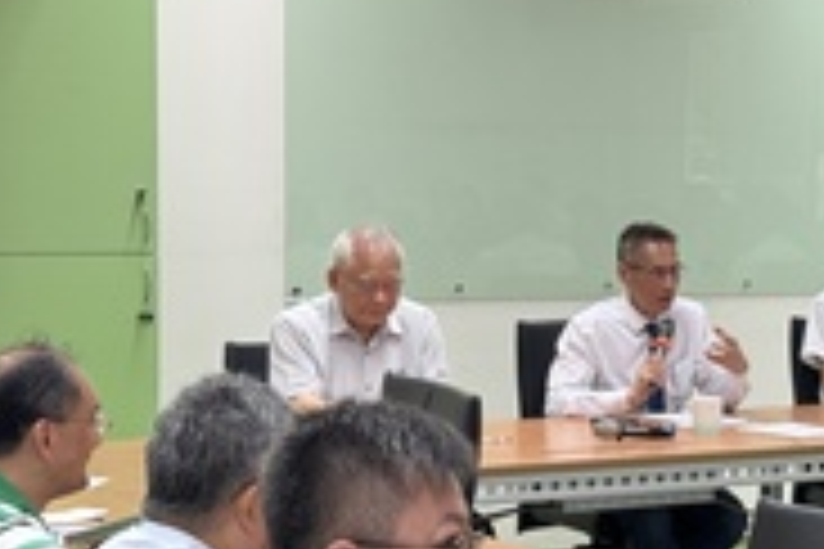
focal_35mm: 109
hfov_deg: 18.3
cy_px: 320
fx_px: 2495
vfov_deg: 12.6
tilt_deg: -2.8
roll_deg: +0.5
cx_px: 829
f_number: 1.78
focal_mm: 6.76
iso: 80
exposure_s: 1/60
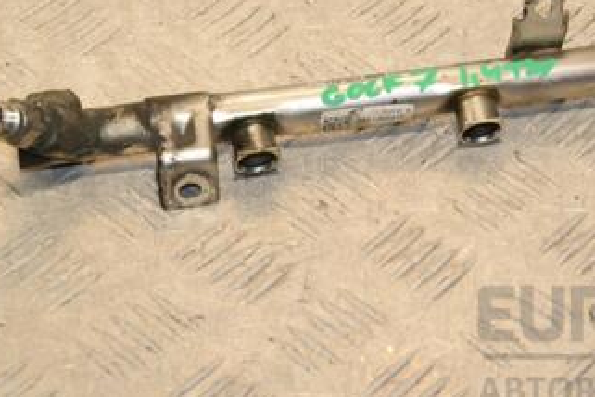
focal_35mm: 140
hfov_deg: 14.6
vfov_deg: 9.8
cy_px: 67
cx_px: 443
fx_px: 2314
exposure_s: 1/200
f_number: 8
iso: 800
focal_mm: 50
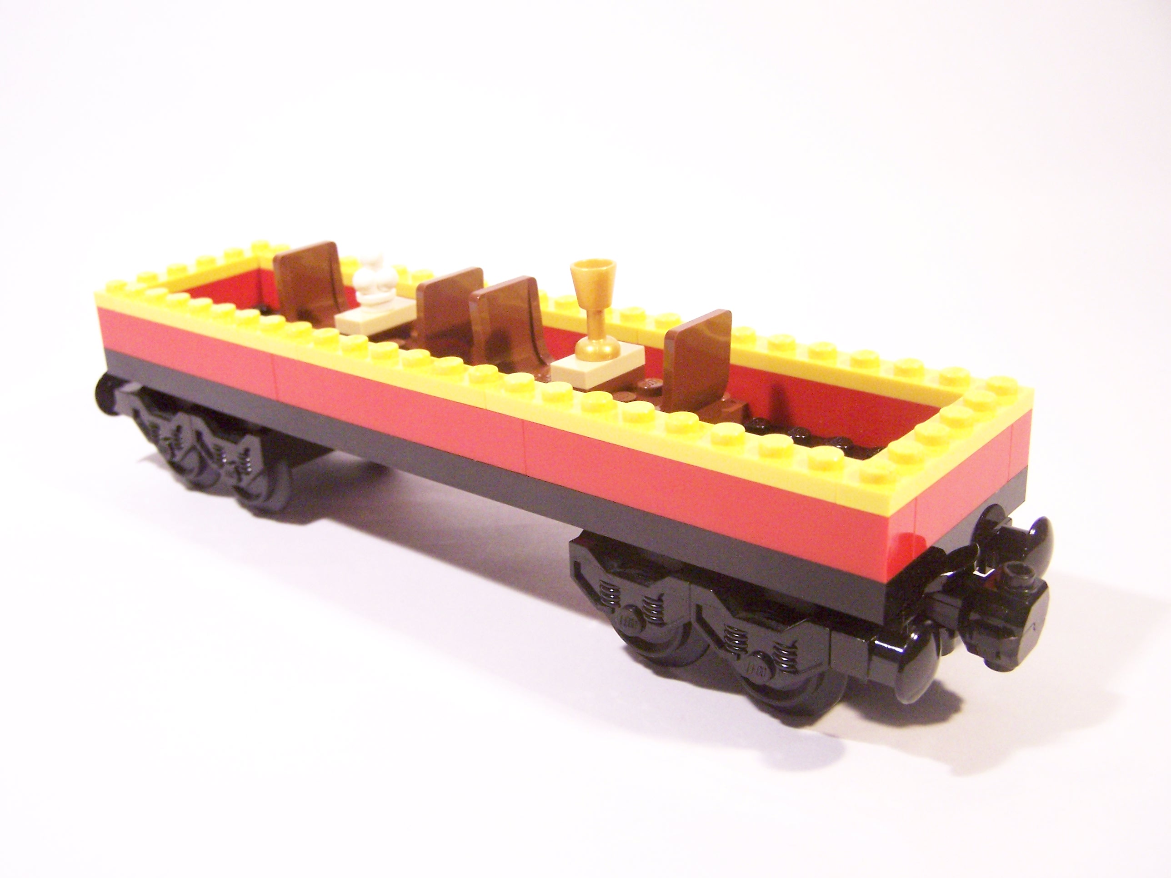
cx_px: 586
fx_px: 1285
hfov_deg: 49.0
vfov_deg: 37.7
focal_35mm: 38
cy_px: 439
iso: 400
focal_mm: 6.3
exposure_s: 1/30
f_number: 3.2
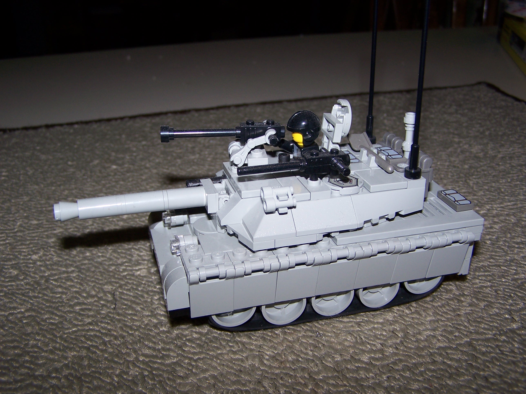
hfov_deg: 49.0
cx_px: 263
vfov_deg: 37.7
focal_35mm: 38
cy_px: 197
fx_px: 577
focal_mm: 6.3
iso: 80
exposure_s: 1/60
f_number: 2.8
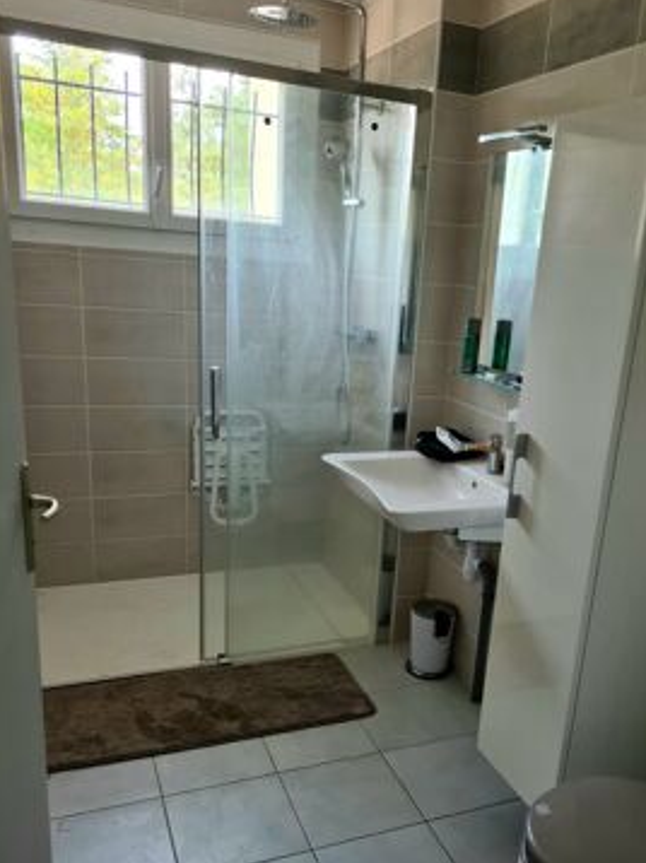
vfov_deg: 58.1
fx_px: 772
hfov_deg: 45.2
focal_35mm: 31
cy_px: 493
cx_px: 378
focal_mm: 5.4
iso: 80
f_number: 1.8
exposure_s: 1/100
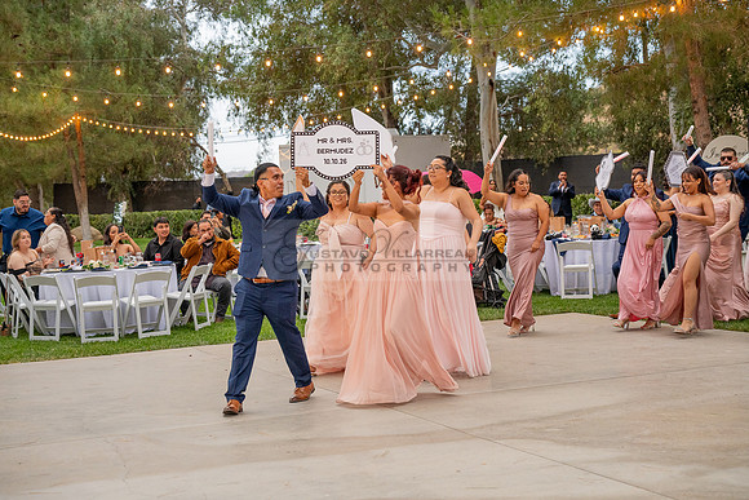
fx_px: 1249
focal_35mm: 60
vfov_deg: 22.6
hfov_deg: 33.4
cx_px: 374
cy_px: 250
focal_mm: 60
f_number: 4
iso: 1600
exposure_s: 1/200
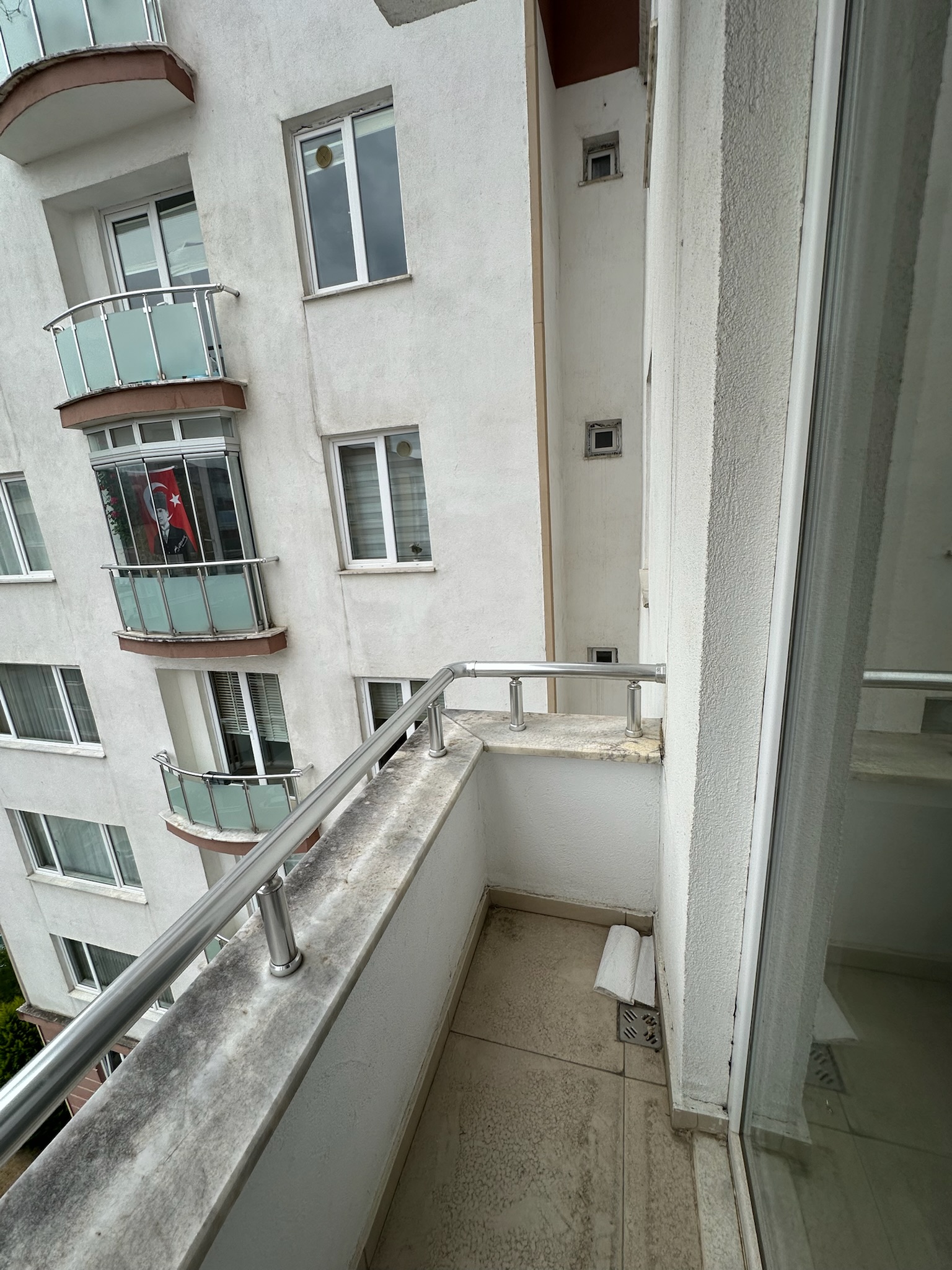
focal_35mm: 14
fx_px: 513
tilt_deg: -12.2
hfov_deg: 85.7
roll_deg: +3.0
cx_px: 476
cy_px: 635
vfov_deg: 102.1
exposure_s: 1/319
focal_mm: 2.22
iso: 40
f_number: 2.2
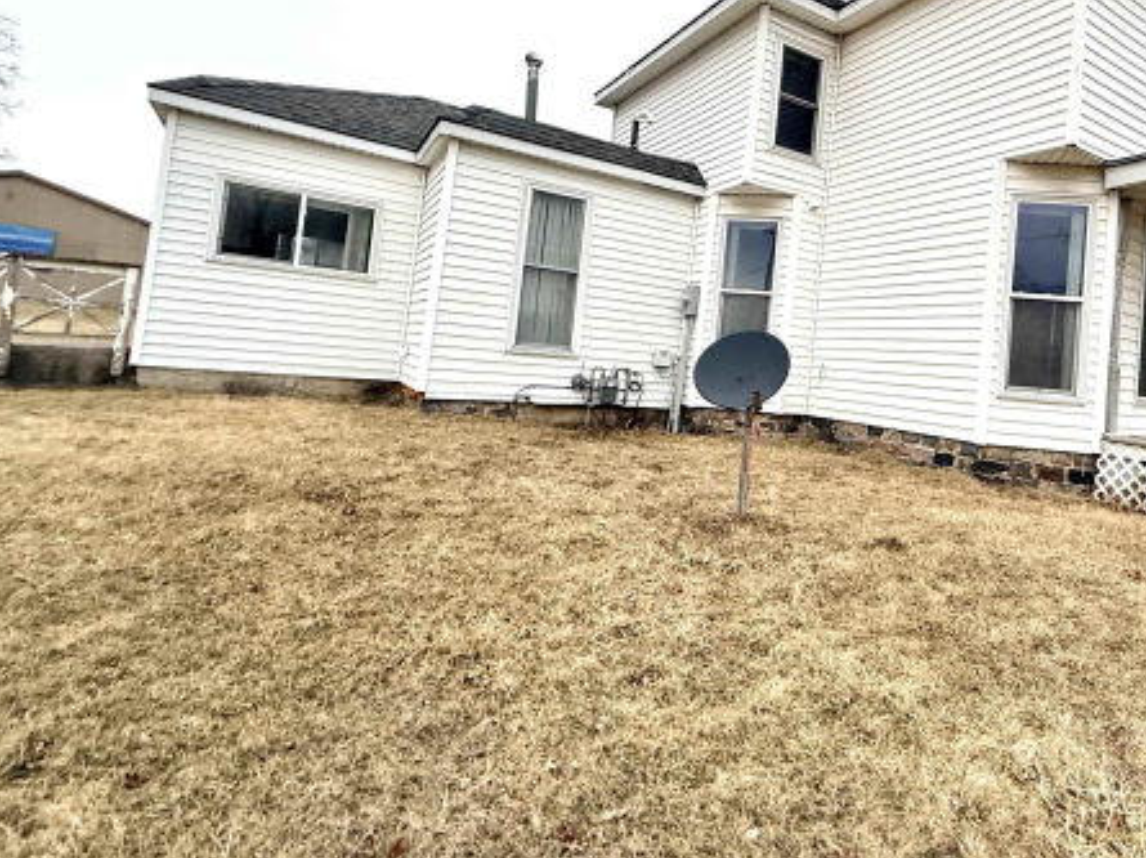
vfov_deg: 62.6
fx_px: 695
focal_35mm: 21
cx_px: 818
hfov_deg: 74.9
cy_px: 327
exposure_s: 1/99
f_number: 2.2
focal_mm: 2.22
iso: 100
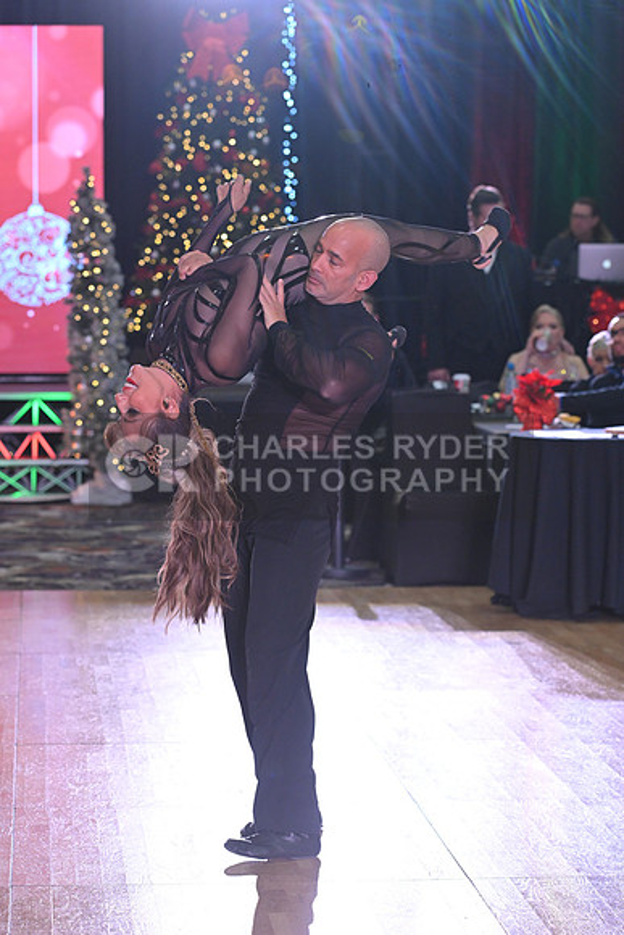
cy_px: 468
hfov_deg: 11.4
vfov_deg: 17.1
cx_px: 312
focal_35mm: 120
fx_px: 3118
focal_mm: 120
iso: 2000
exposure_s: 1/320
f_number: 5
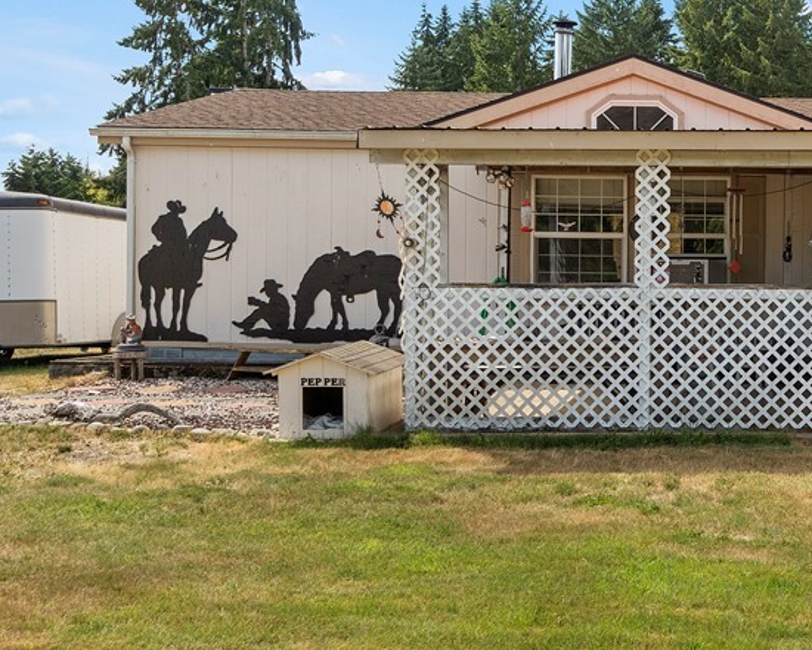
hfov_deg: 34.7
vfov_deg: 30.2
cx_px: 768
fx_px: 1202
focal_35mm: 50
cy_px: 306
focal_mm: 18
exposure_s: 1/640
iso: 250
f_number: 5.6
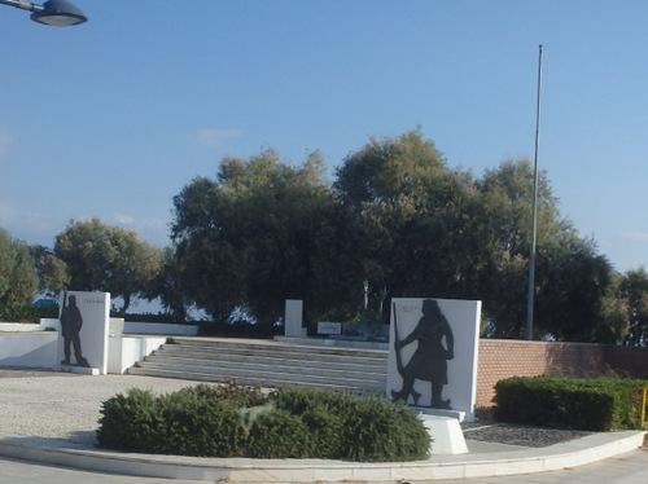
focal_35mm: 28
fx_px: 524
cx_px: 324
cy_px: 242
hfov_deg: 63.5
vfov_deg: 49.7
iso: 125
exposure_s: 1/160
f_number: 11
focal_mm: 5
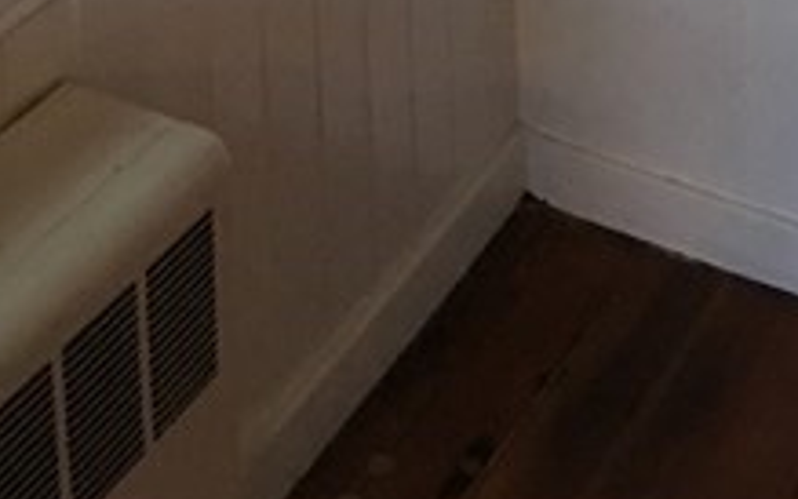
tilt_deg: -10.3
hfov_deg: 19.1
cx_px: 164
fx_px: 2349
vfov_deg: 10.2
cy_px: -787
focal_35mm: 108
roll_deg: +2.0
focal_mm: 4.15
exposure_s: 1/30
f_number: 2.2
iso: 200
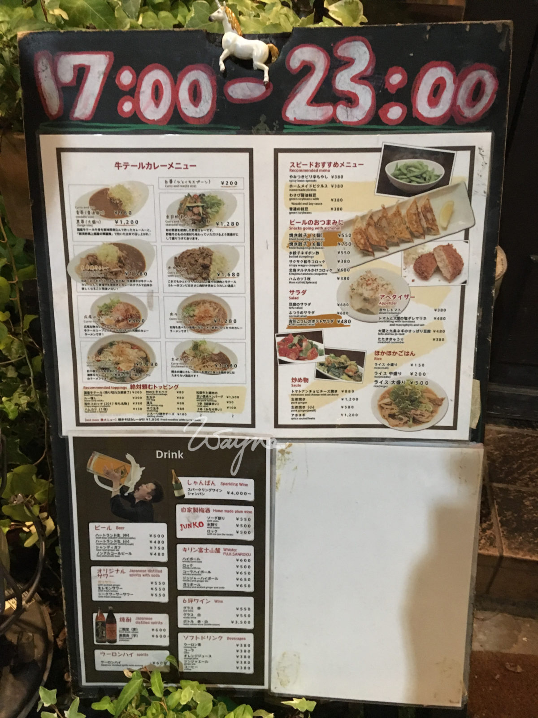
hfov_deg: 48.2
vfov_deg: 61.7
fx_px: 601
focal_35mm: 29
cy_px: 359
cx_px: 269
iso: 400
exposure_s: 1/17
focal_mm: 4.15
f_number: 2.2
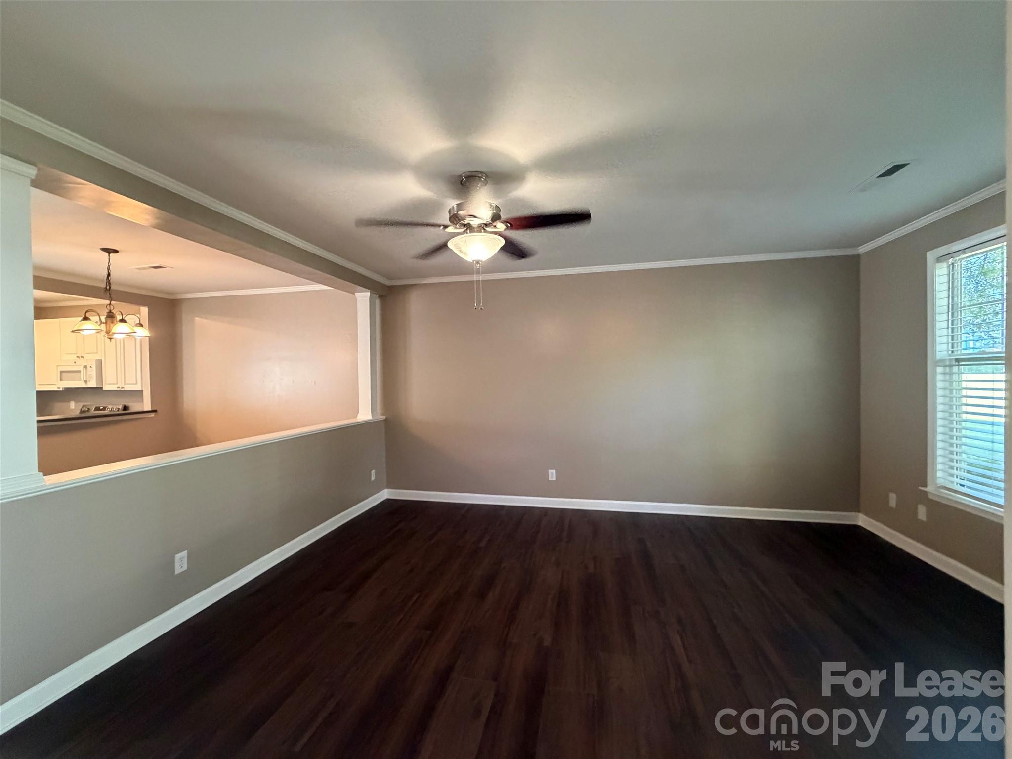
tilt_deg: -1.4
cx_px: 506
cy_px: 380
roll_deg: +1.3
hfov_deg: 102.1
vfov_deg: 85.7
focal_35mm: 14
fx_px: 409
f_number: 2.2
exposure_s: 1/60
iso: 640
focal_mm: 2.22
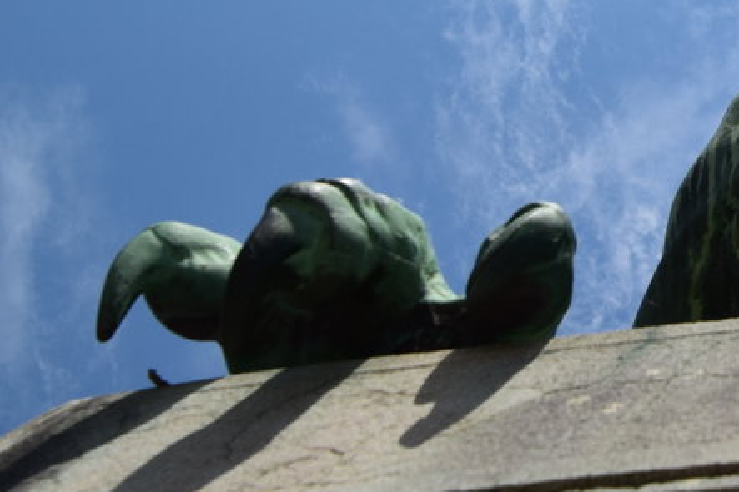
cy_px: -38
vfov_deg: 15.6
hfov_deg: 21.7
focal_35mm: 85
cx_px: 934
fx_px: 1751
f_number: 9
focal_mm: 21
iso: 200
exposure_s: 1/1000
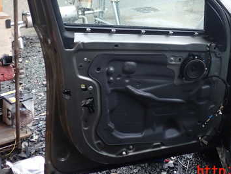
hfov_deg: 37.2
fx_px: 340
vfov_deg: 27.9
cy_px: 32
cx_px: 149
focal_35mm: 51
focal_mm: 5.4
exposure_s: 1/60
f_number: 2.3
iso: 100
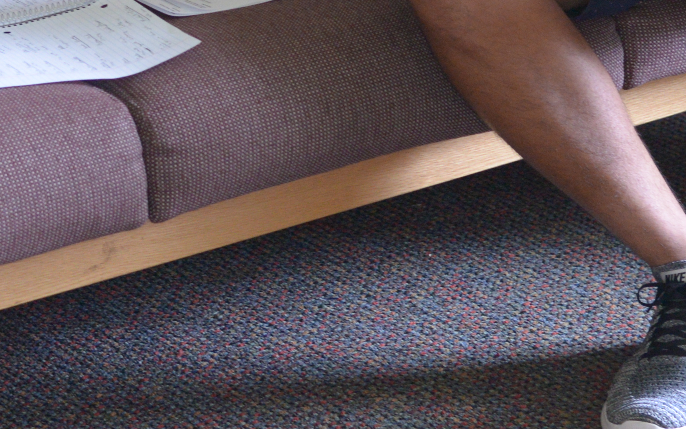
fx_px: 3253
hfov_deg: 12.0
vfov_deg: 7.4
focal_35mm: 174
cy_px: -273
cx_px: 256
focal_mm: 50
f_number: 3.5
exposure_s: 1/160
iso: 2000
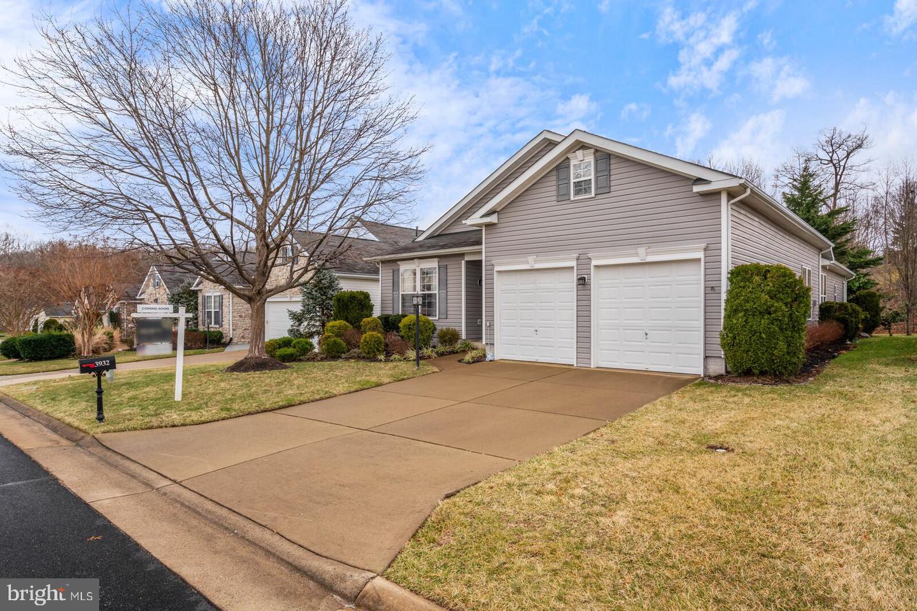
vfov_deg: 61.9
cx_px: 458
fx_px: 509
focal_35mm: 20
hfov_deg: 84.0
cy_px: 306
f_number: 9
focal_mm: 20
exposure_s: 1/25
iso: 400
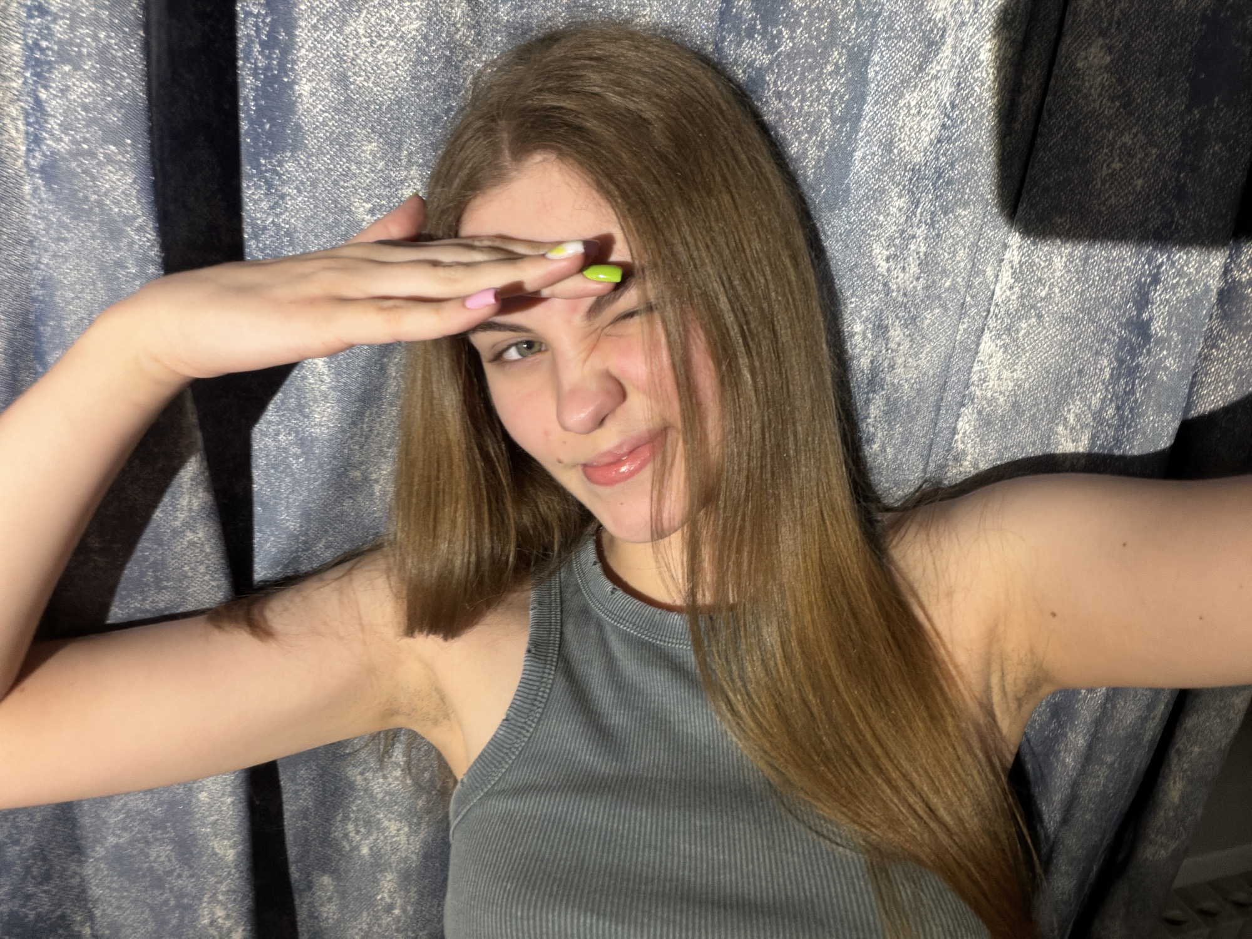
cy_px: 470
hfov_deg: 73.9
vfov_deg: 58.9
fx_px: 832
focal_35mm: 23
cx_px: 626
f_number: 1.9
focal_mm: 2.71
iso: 125
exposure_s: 1/50
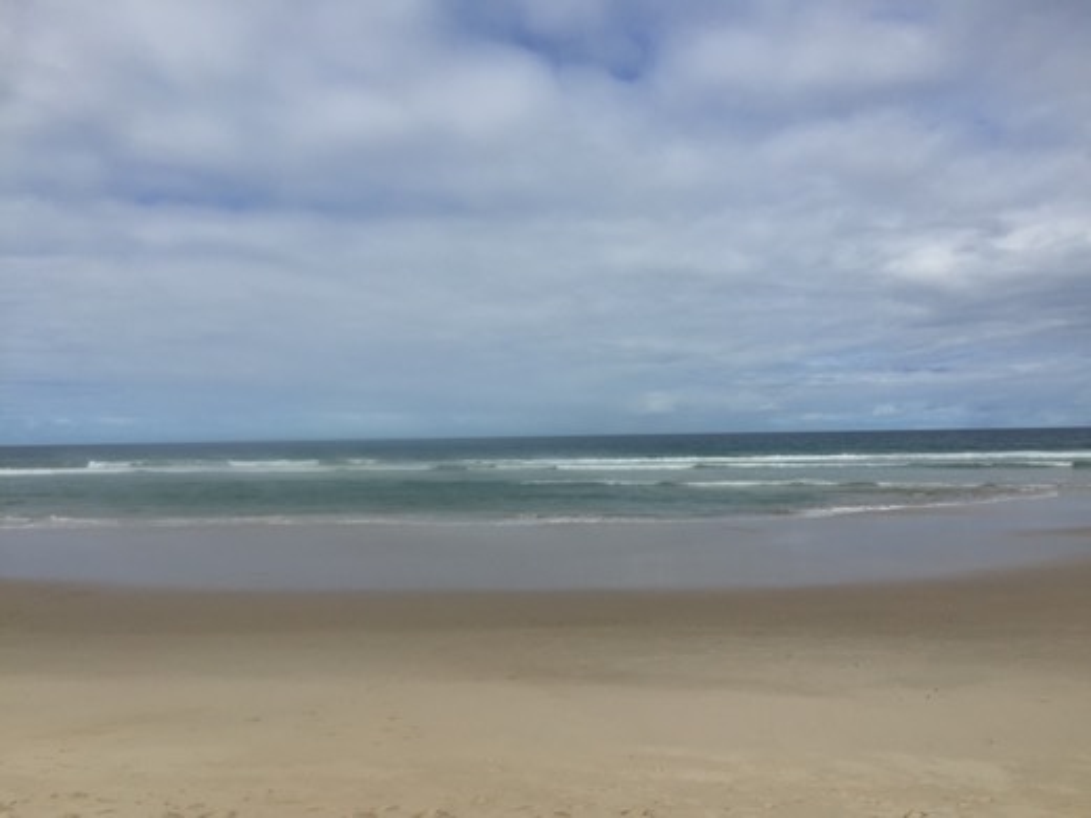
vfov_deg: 48.2
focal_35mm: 29
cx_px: 546
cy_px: 409
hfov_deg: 61.7
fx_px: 914
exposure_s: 1/3300
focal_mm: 4.15
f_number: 2.2
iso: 32
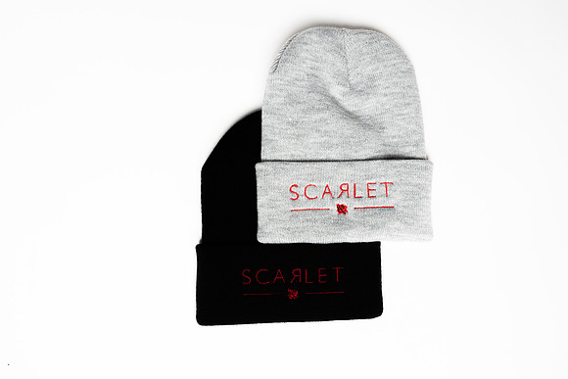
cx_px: 284
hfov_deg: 54.4
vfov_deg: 37.9
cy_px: 190
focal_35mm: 35
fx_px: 552
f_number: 7.1
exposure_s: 1/160
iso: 100
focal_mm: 35
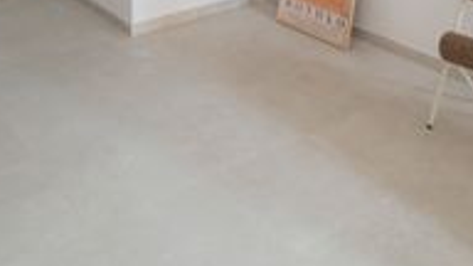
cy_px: -239
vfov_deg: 18.5
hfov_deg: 43.7
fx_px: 589
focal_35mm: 47
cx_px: 235
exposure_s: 1.3
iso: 100
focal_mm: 20
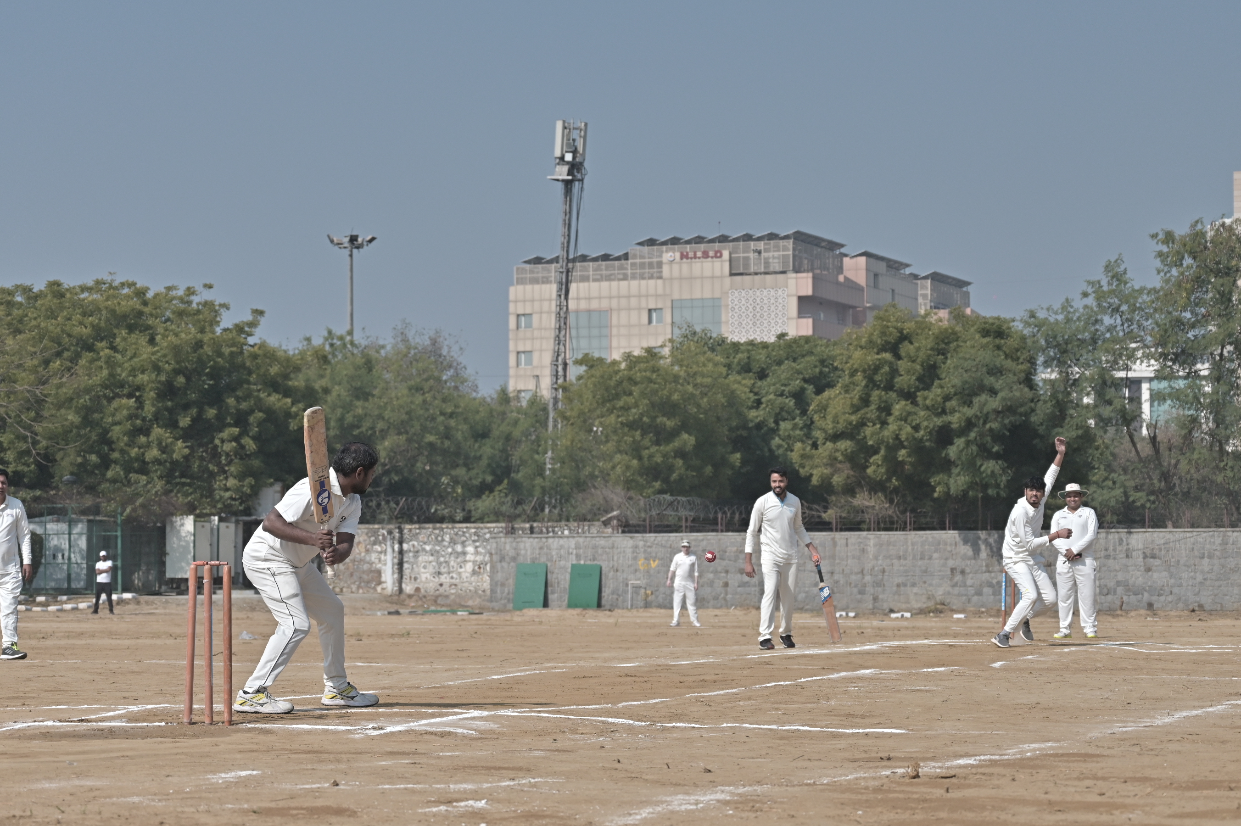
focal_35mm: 84
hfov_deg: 24.2
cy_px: 413
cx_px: 620
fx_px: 2894
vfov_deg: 16.2
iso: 180
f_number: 4
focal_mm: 56
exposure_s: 1/5000
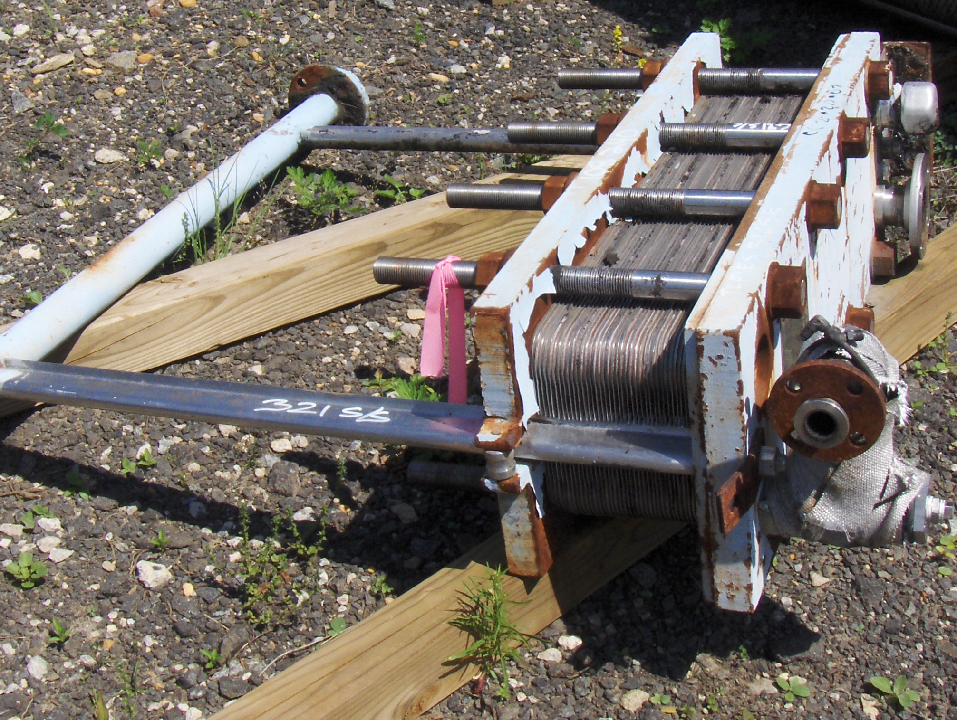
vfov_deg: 25.2
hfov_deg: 33.2
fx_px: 1606
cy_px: 282
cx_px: 451
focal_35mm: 58
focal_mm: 6.5
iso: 100
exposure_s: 1/439
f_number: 7.7
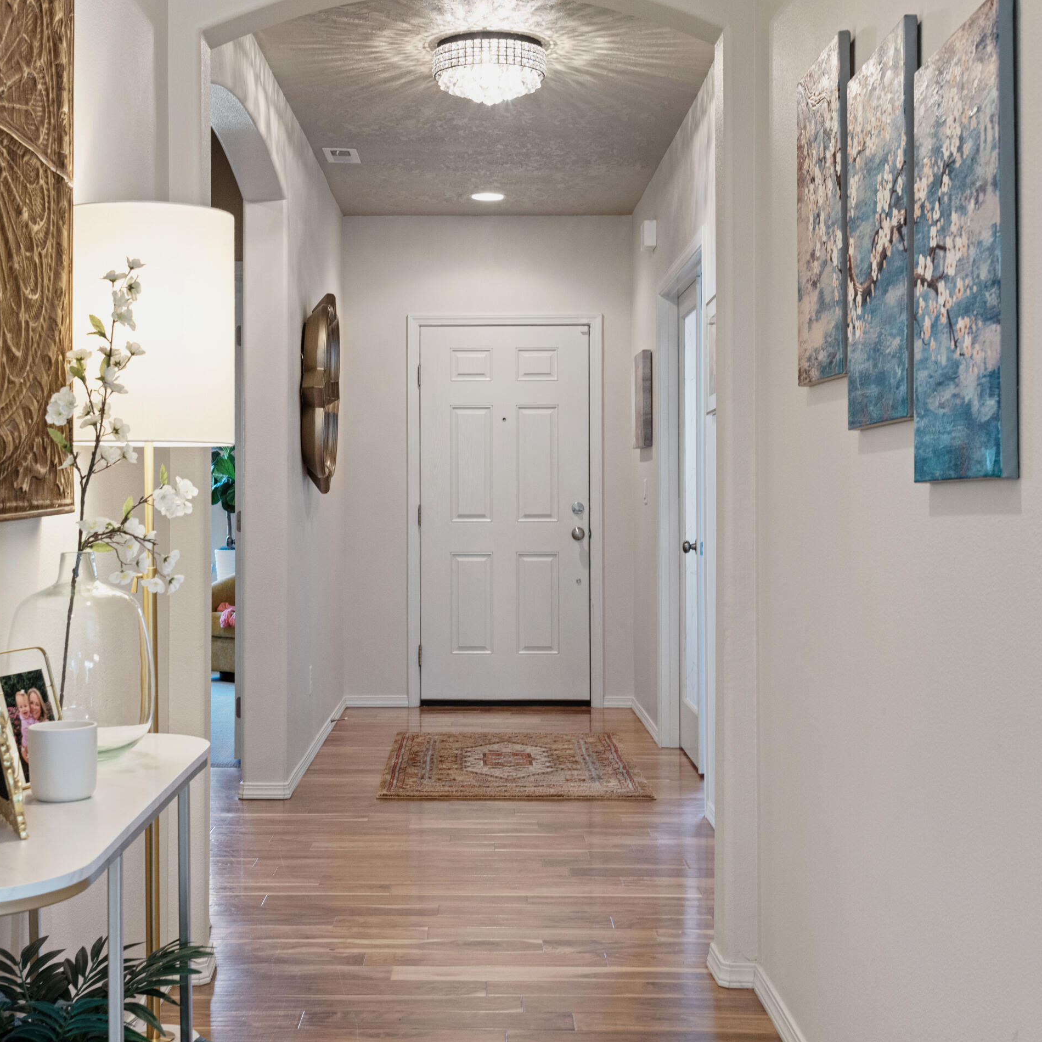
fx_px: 1601
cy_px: 511
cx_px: 430
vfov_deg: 36.1
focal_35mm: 47
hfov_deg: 36.0
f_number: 8
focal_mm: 35
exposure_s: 1/4
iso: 200
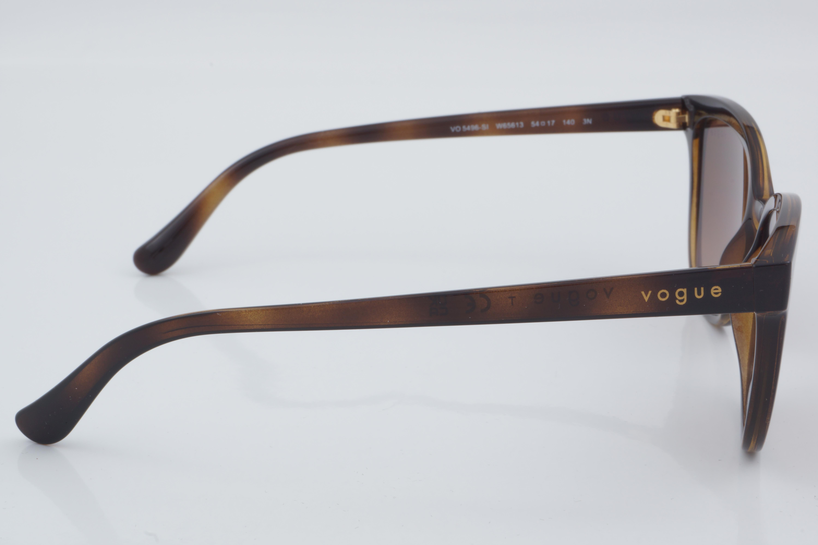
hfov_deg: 24.6
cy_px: 272
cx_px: 409
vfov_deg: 16.6
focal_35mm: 82
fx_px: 1874
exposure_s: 1/4
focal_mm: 55
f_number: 32
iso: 100
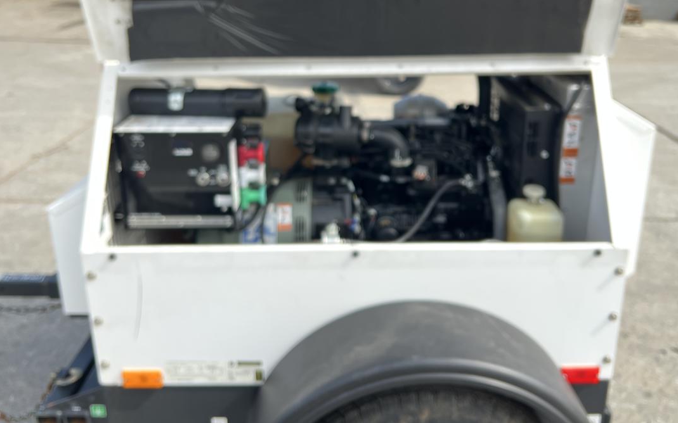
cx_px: 354
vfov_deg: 37.9
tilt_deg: -14.5
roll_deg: -0.6
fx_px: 610
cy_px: 141
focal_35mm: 33
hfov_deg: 58.1
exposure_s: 1/452
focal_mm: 5.7
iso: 50
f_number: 1.5
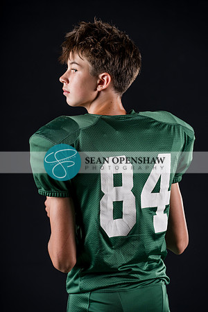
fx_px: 953
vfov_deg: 18.6
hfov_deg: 12.5
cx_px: 104
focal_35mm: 110
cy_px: 156
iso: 200
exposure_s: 1/160
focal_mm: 110
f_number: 4
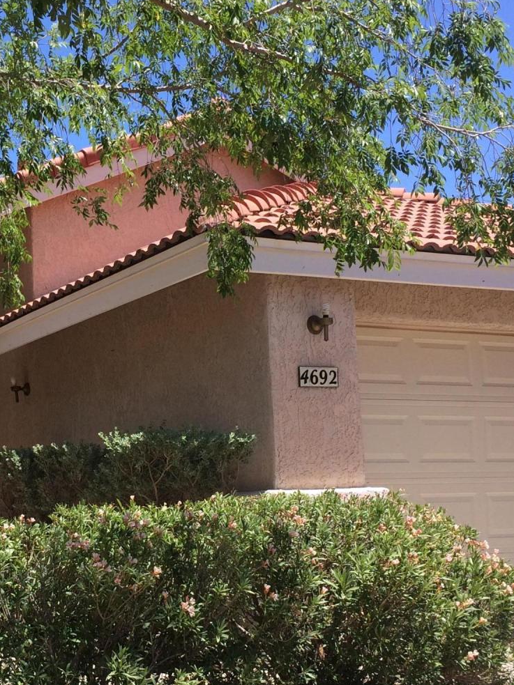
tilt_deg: +1.8
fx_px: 1168
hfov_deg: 24.4
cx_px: 98
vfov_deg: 32.6
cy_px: 421
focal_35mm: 59
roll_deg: +2.1
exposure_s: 1/1208
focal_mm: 4.15
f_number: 2.2
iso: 32
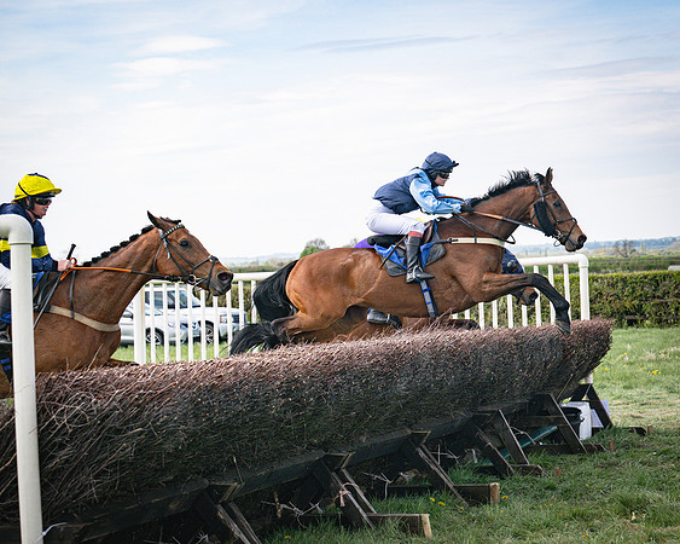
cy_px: 229
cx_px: 474
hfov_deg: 20.8
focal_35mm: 92
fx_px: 1847
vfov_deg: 16.7
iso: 400
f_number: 5
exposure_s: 1/3200
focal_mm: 70
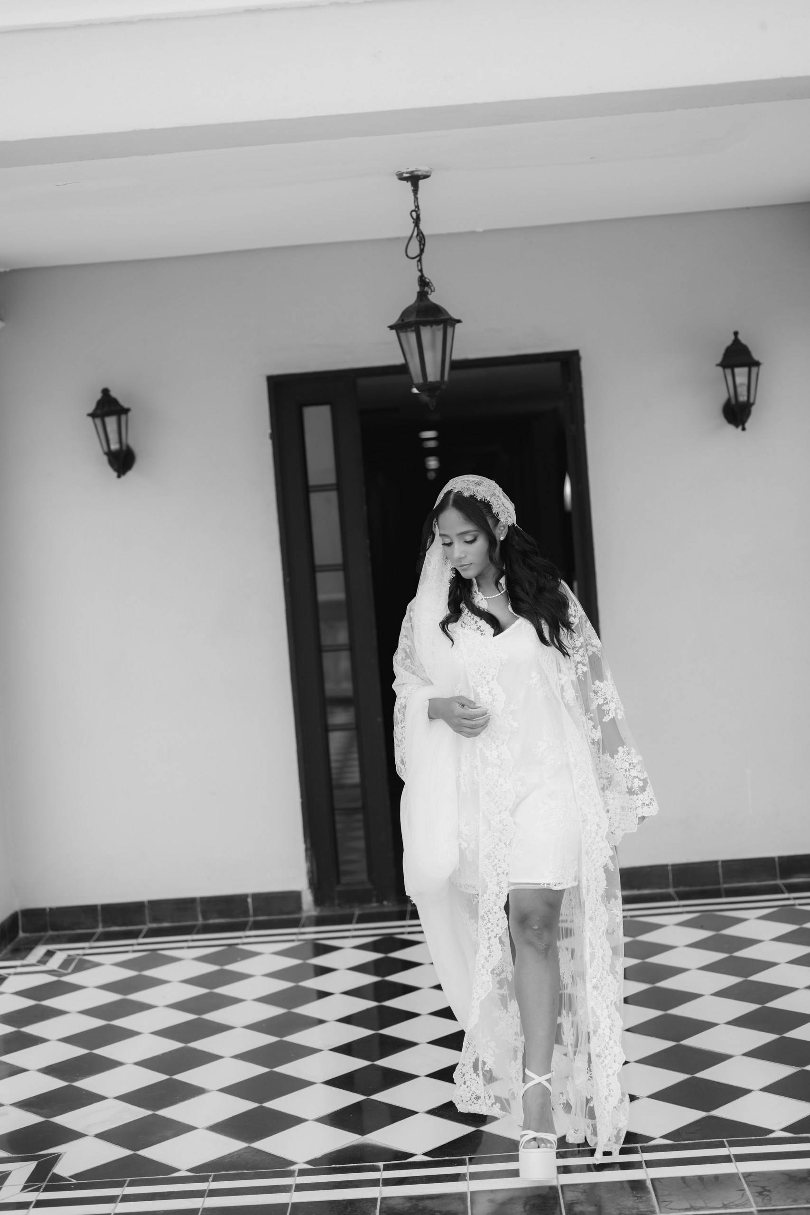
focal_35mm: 50
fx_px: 1687
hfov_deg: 27.0
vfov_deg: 39.6
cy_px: 608
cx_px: 405
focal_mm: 50
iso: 160
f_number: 2.2
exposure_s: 1/320
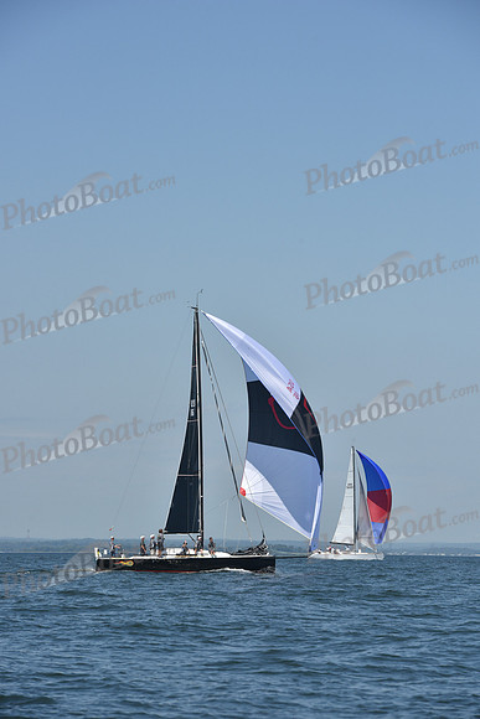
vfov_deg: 14.2
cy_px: 360
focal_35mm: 145
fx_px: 2898
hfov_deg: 9.5
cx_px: 240
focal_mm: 145
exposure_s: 1/1250
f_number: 8
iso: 250
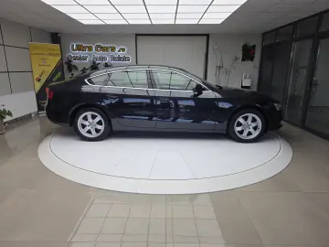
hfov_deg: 73.9
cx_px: 164
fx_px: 219
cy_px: 124
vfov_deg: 58.9
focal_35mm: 23
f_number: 1.7
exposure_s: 1/112
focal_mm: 6.25
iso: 12
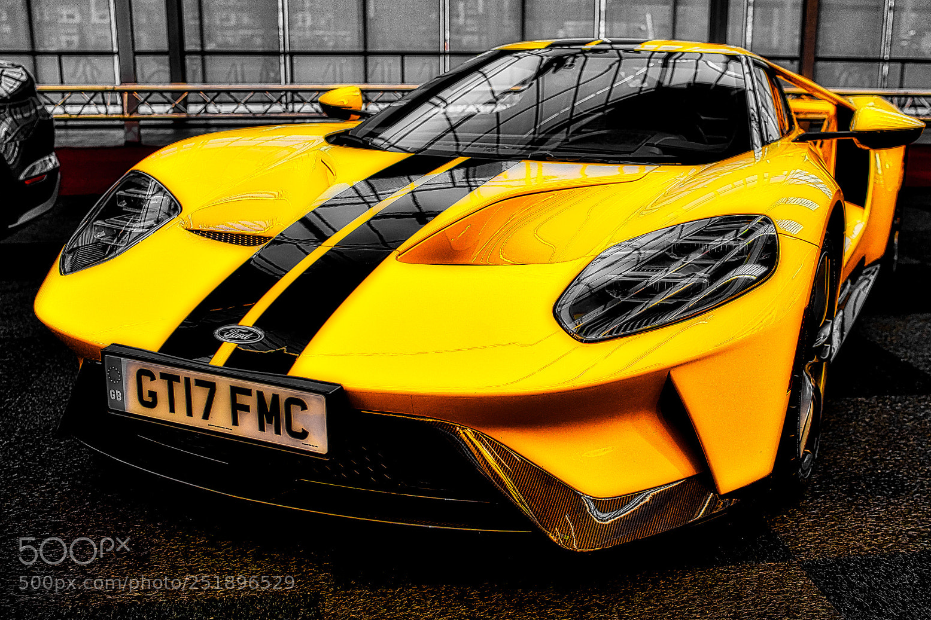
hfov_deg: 53.1
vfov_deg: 36.9
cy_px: 310
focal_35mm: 36
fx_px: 931
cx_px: 460
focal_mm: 35
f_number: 2.8
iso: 400
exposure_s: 1/40
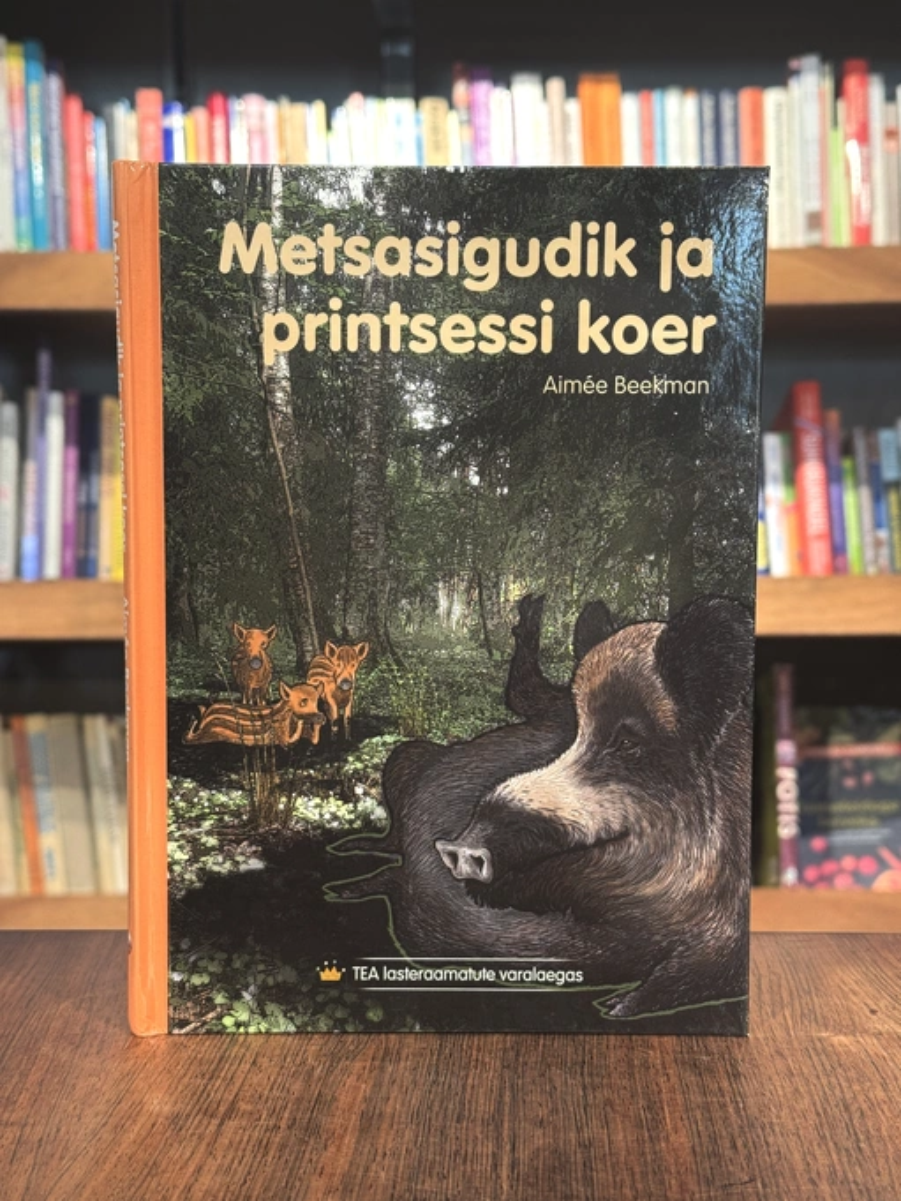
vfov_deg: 39.7
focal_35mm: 48
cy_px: 600
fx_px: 1665
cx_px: 450
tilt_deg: -4.7
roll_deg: -0.6
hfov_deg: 30.3
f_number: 1.78
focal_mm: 6.76
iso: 100
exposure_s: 1/60
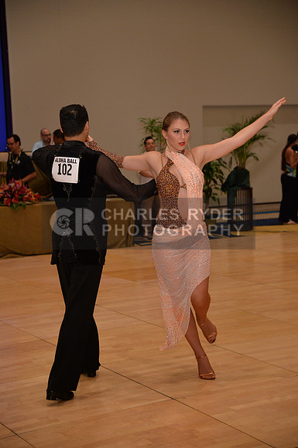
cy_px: 224
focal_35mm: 70
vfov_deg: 28.9
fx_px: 872
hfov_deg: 19.4
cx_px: 149
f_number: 4.5
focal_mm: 70
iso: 1600
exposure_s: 1/250
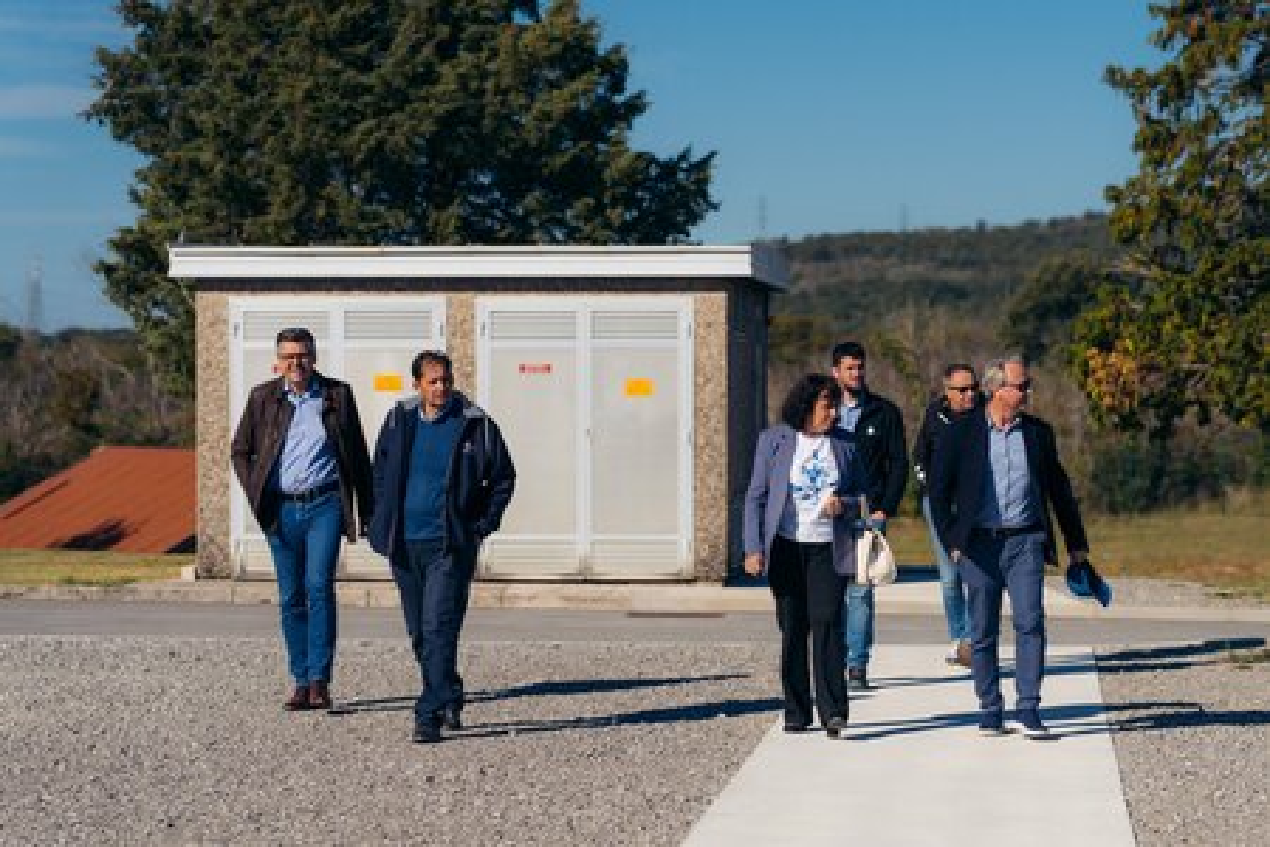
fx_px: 4072
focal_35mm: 115
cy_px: 501
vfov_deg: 11.9
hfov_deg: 17.7
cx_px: 751
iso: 100
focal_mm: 96
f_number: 3.5
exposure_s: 1/3200
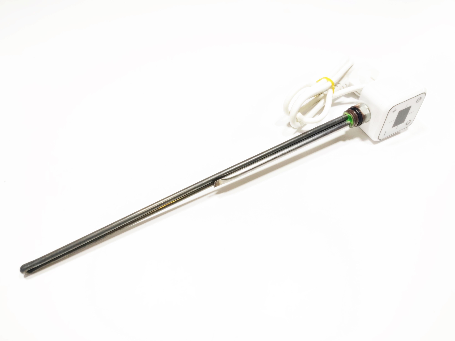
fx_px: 342
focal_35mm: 26
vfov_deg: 53.1
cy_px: 170
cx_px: 228
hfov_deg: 67.3
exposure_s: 1/50
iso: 201
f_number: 1.79
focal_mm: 4.74
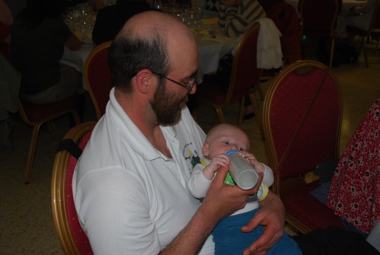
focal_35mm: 36
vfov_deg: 37.0
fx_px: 381
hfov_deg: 53.1
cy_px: 128
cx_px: 190
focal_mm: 24
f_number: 4.2
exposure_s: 1/60
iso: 200
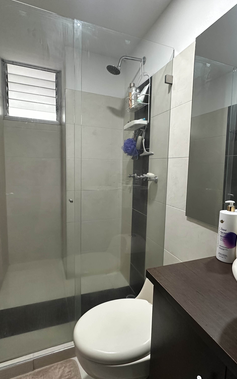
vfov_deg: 85.1
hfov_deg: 59.5
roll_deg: -2.8
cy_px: 191
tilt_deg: -6.3
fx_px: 207
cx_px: 132
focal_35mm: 20
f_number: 2.2
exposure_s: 1/60
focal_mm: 2.22
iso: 320
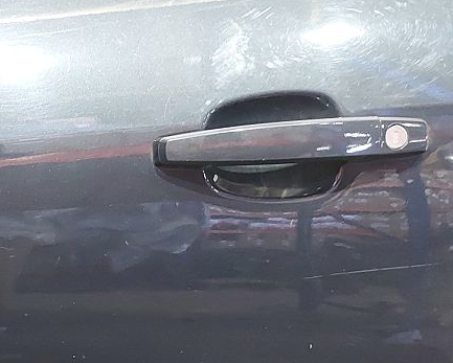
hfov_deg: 22.1
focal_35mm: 75
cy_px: 314
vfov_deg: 20.1
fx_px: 1006
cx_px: -176
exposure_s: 1/25
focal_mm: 5.23
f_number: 1.8
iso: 320
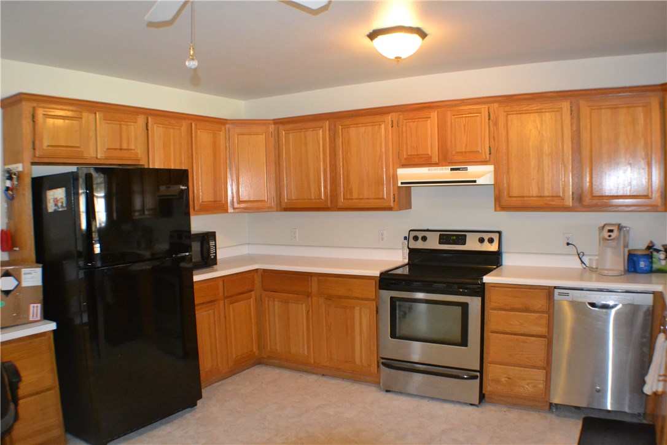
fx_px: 667
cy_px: 222
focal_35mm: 36
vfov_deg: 36.9
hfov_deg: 53.1
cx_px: 334
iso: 3200
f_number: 4
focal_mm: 24
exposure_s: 1/60
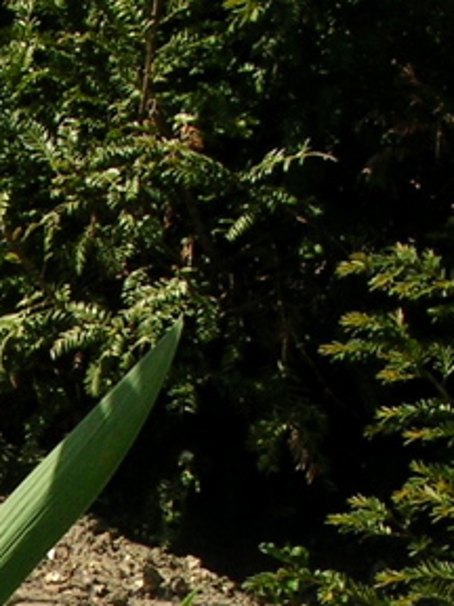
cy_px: 903
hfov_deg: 9.3
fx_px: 2676
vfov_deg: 12.3
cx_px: -313
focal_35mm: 153
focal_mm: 6.6
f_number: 5.9
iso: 50
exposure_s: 1/251
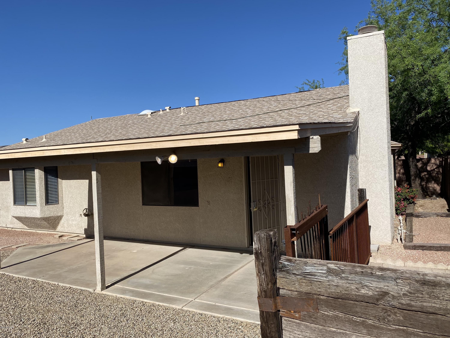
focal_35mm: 26
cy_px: 169
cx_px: 225
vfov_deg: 53.1
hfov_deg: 67.3
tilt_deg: -0.4
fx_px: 338
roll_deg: +2.5
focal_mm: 4.25
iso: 32
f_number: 1.8
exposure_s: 1/4000
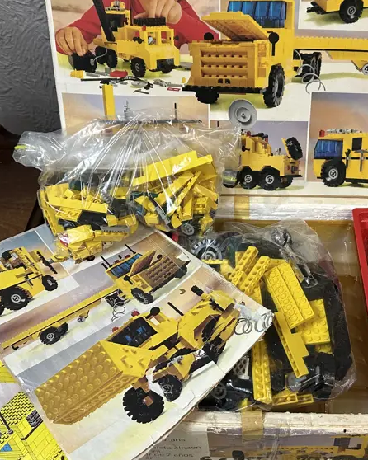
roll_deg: +0.4
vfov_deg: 42.9
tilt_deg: -42.6
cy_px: 217
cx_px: 238
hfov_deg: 34.6
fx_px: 586
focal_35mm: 43
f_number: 1.78
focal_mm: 6.86
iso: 200
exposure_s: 1/100
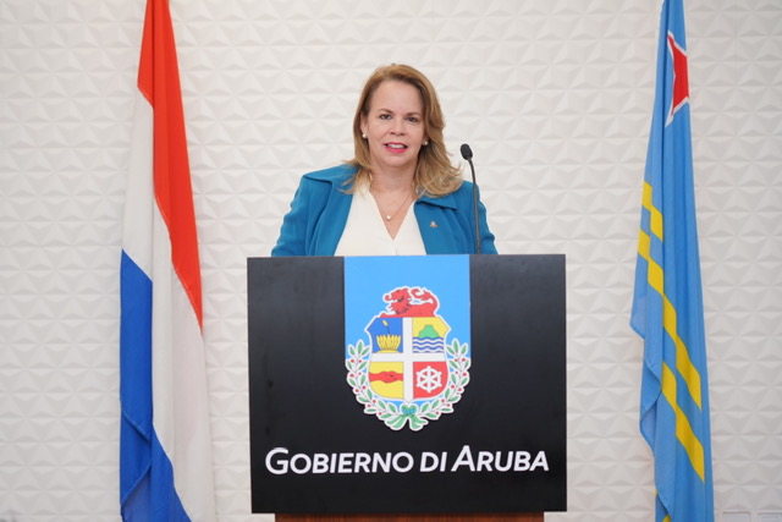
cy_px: 261
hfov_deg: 26.3
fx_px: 1673
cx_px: 391
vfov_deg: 17.7
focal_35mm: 77
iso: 500
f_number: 4
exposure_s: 1/160
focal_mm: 77
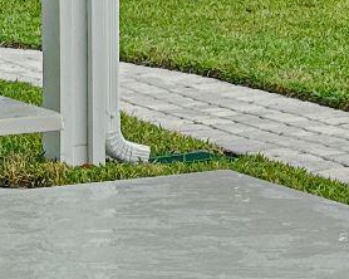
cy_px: 1
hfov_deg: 11.2
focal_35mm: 170
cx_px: 398
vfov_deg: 9.0
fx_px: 1755
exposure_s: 1/800
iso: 80
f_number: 1.8
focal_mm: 6.86
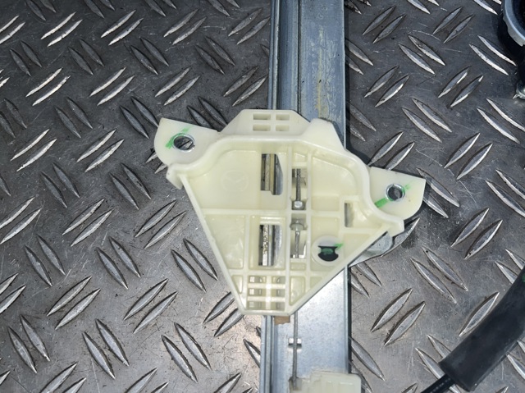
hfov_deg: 67.3
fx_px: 394
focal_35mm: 26
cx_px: 262
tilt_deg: -72.4
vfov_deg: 53.0
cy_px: 196
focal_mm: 5.1
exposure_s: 1/25
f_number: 1.6
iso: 32
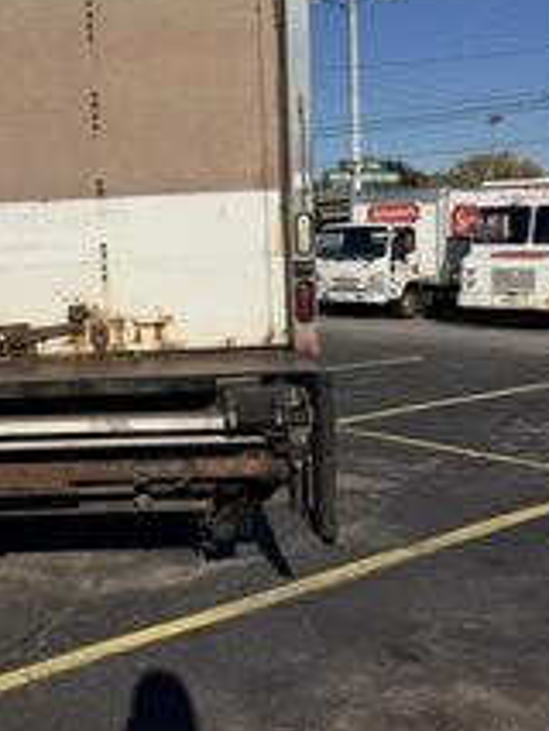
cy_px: 251
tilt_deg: +1.2
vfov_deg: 41.6
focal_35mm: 45
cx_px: 72
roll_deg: +1.8
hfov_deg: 31.0
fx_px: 951
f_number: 1.78
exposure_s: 1/11905
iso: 80
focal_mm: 6.76
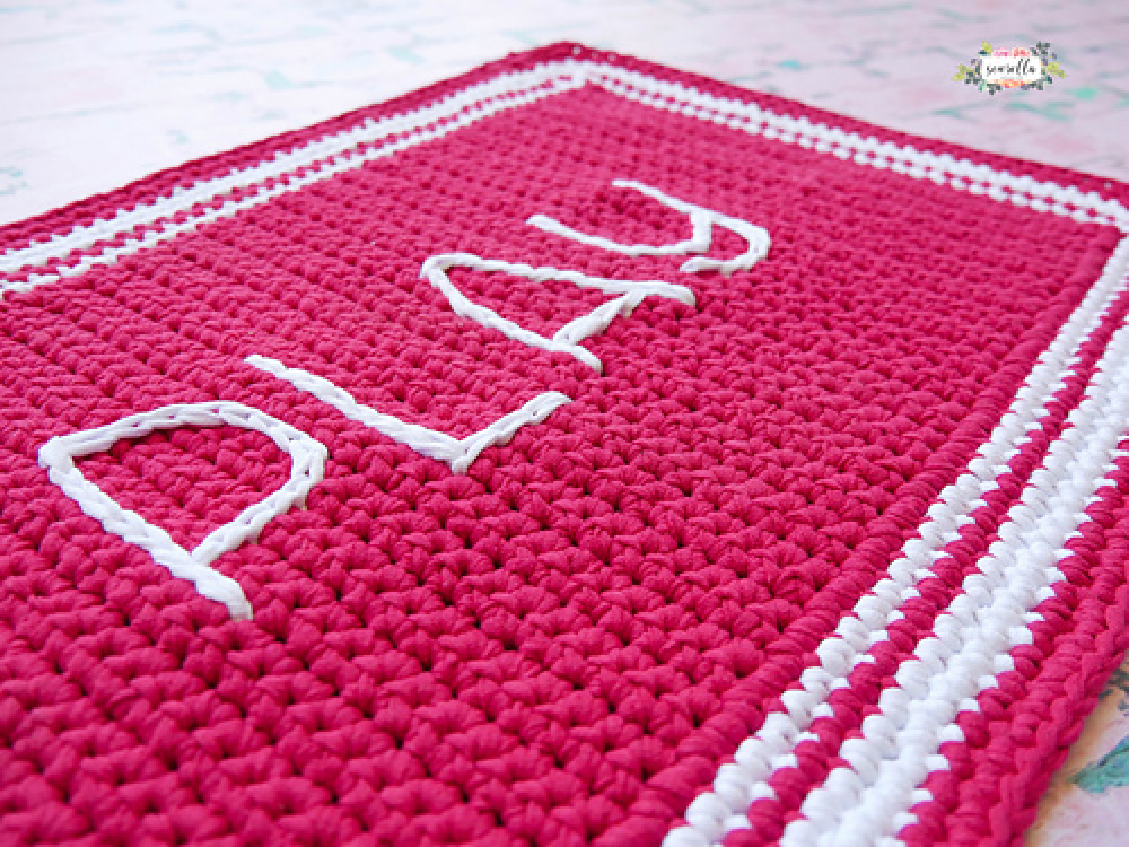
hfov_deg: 54.0
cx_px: 564
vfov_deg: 41.8
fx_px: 1109
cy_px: 424
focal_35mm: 34
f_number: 3.7
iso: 320
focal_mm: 17
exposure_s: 1/125
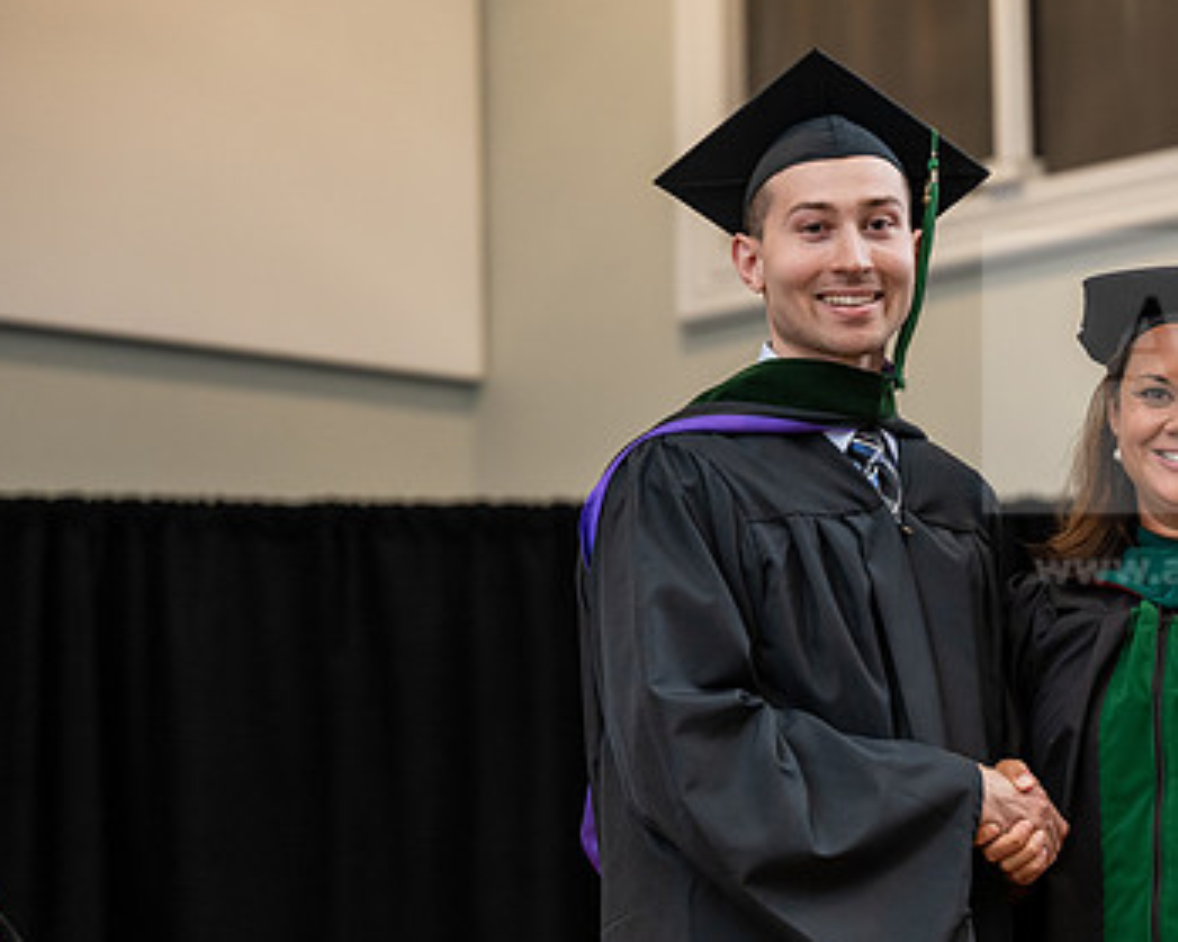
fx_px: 5542
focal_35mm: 159
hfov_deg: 12.1
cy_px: 640
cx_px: 881
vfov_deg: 9.7
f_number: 3.5
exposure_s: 1/200
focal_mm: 102
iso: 1600
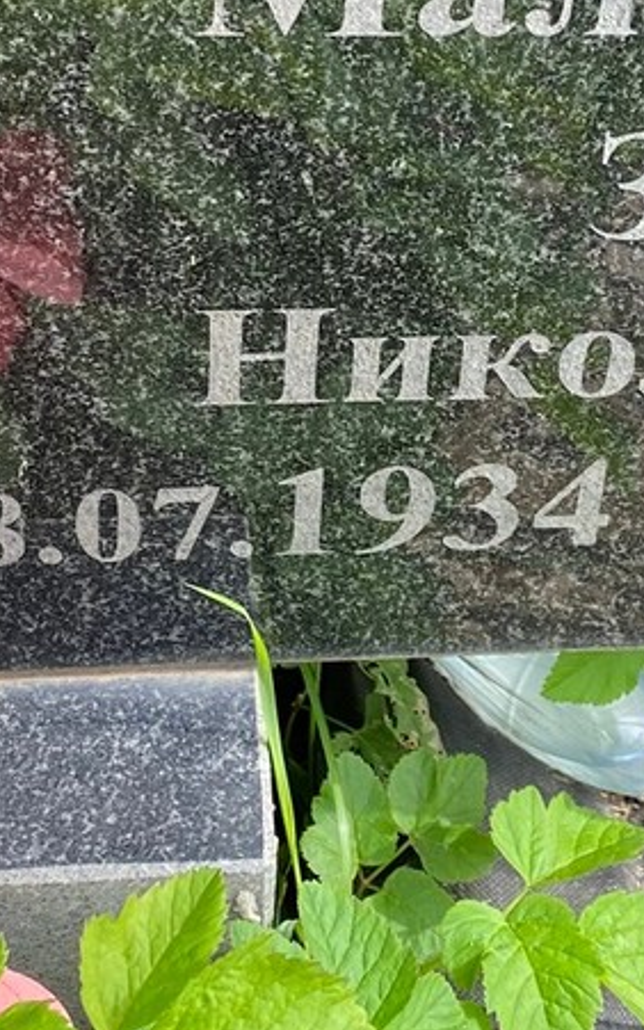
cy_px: 301
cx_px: 452
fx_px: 2470
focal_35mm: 88
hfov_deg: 14.8
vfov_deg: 23.4
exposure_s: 1/226
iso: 32
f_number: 1.8
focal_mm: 4.25
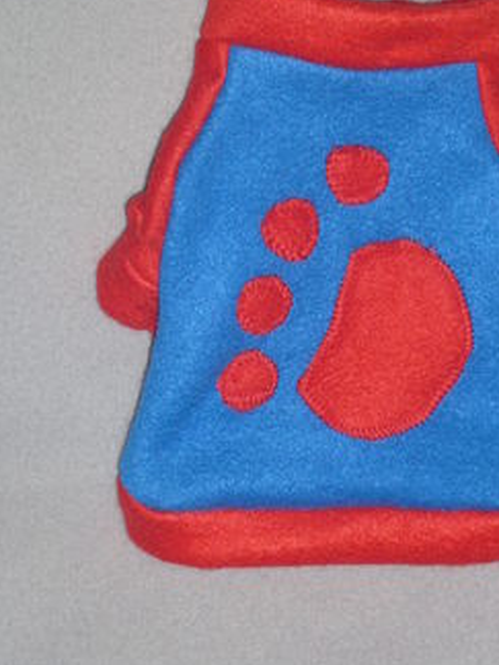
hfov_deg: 16.6
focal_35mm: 89
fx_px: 1711
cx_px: 335
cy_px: 298
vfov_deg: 22.0
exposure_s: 1/40
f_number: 3.6
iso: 100
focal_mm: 9.9
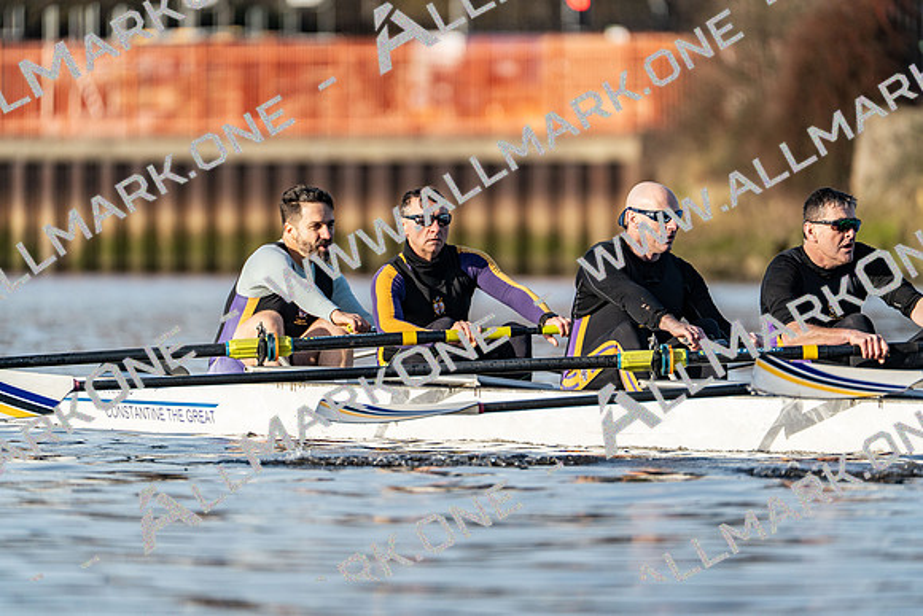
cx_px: 462
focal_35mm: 600
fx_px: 15386
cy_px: 308
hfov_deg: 3.4
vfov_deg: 2.3
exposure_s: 1/2000
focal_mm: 600
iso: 640
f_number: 6.3
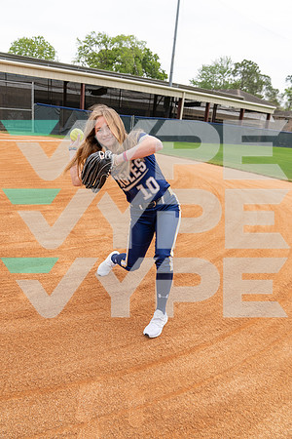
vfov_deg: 73.7
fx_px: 292
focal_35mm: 24
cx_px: 146
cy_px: 220
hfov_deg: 53.1
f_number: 4.5
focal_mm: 24
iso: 400
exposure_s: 1/1000
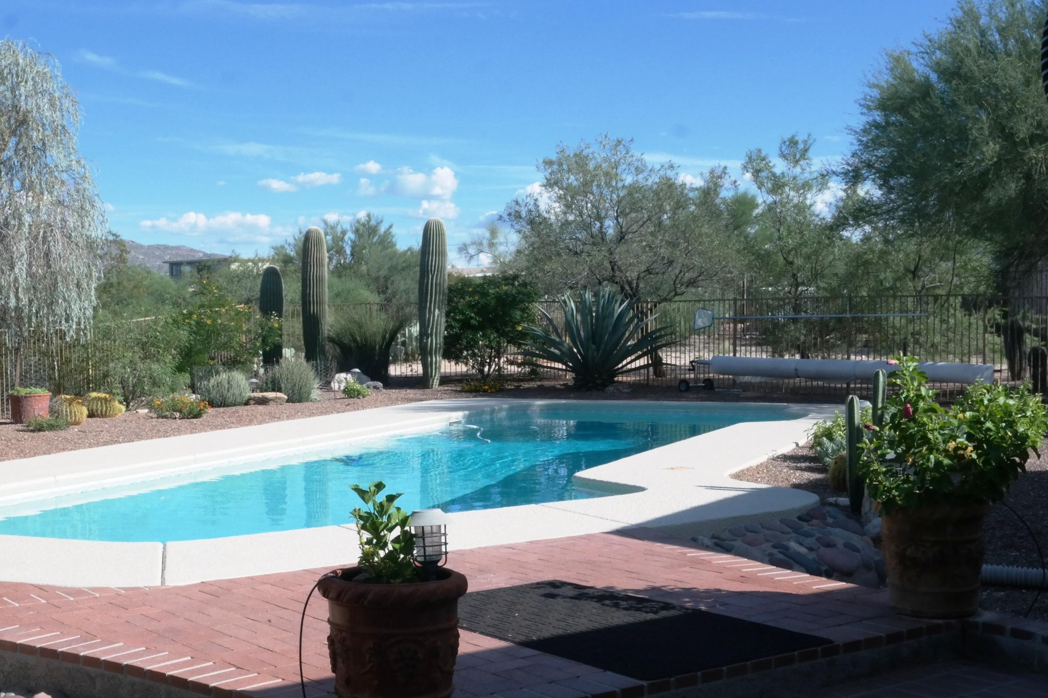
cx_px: 416
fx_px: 1426
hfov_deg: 40.2
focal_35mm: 49
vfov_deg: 27.5
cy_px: 385
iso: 400
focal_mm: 24
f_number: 22
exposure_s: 1/180
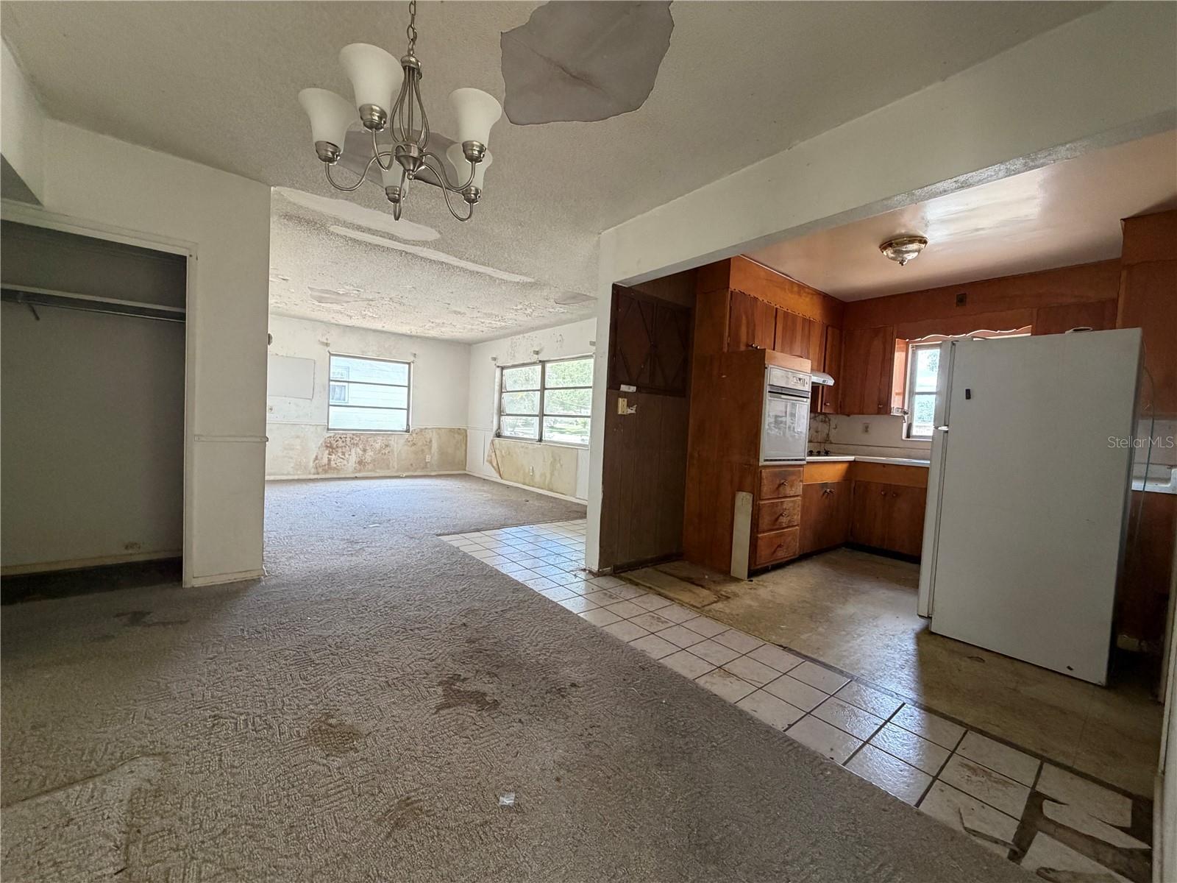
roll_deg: -2.5
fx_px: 476
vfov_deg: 85.7
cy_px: 442
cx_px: 588
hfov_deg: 102.1
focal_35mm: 14
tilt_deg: -1.7
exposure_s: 1/76
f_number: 2.2
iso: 320
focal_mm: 2.22
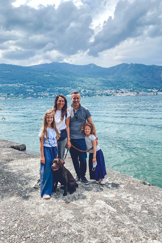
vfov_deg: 65.5
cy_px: 118
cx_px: 74
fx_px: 189
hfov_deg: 46.3
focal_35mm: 28
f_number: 1.8
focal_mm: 4.25
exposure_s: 1/3000
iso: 32
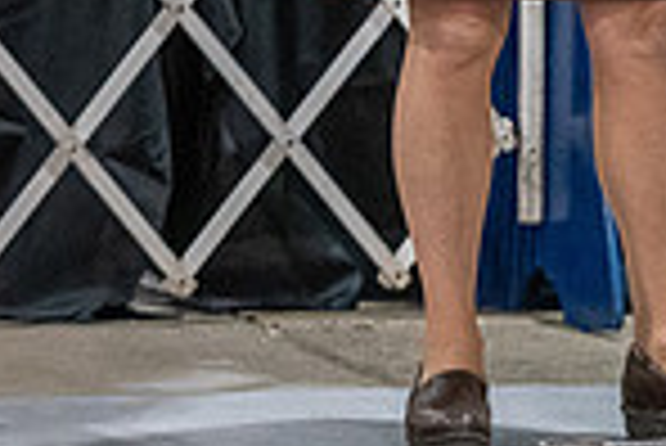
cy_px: -88
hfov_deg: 2.6
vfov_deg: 1.8
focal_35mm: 782
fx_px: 14481
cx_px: -513
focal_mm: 200
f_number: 3.5
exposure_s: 1/250
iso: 6400
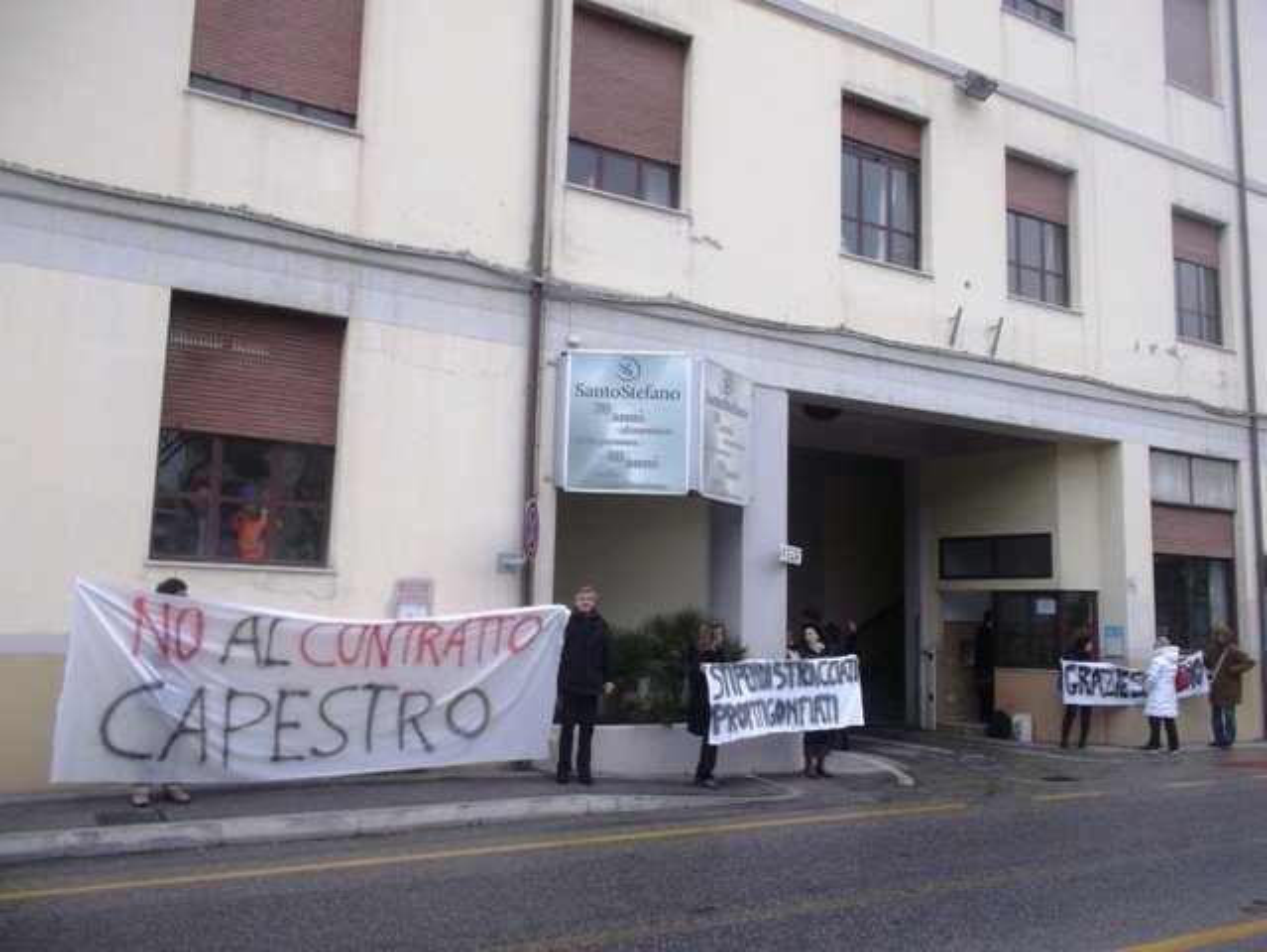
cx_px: 634
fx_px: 1062
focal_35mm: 29
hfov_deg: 61.6
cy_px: 476
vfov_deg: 48.3
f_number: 3.3
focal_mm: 4.1
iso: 80
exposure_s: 1/125
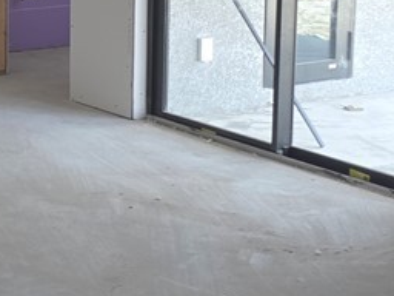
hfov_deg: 18.5
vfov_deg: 15.7
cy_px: -20
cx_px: -220
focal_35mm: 92
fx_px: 1047
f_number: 1.7
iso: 160
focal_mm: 6.25
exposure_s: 1/180
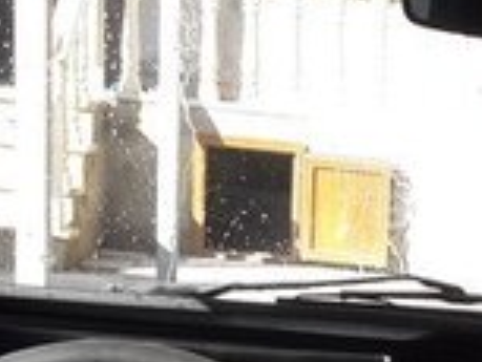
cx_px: 706
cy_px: 559
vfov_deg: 11.7
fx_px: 1686
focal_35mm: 121
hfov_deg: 15.2
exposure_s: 1/248
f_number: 1.9
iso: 40
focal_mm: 3.7
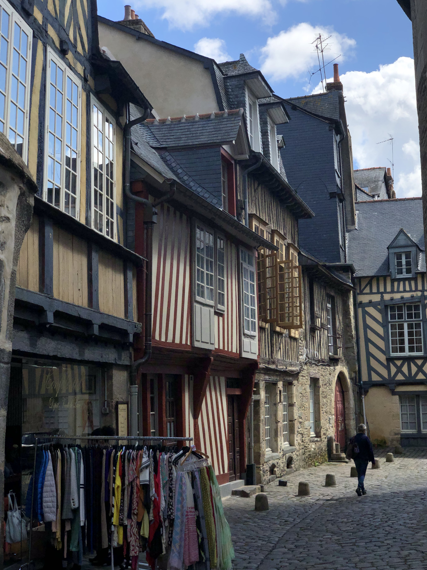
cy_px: 305
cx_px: 224
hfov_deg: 25.7
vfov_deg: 33.8
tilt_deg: +5.7
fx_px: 937
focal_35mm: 57
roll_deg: +1.7
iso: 16
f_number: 2.4
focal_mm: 6
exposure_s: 1/1946
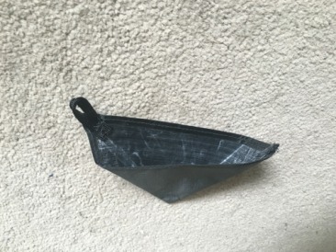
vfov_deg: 48.2
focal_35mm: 29
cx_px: 168
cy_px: 126
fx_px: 281
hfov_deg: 61.7
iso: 200
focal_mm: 4.15
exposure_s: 1/24
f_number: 2.2
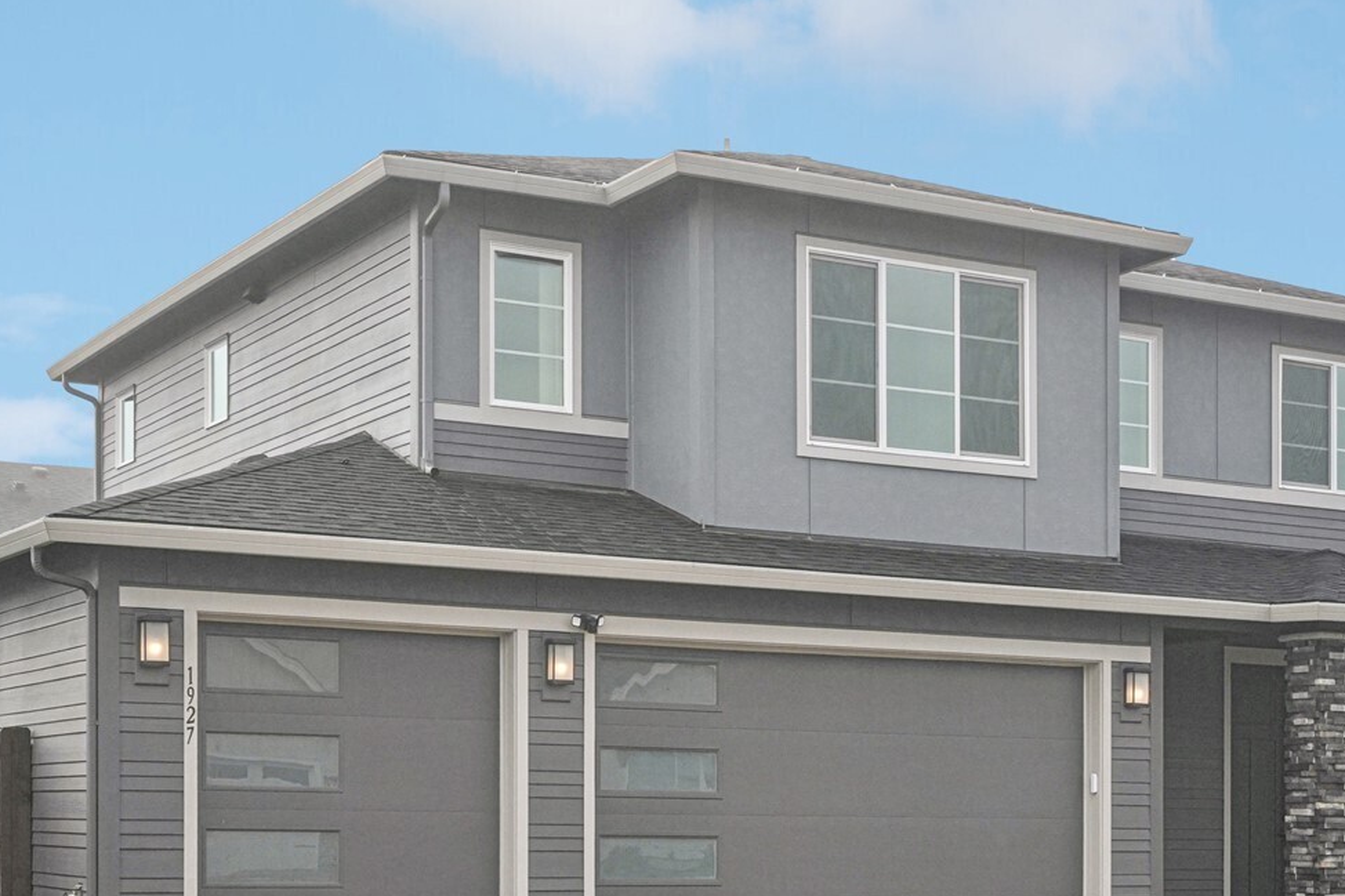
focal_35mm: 61
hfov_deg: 32.8
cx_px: 803
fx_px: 2278
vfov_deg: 22.1
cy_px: 643
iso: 400
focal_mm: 35
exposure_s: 1/200
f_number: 8
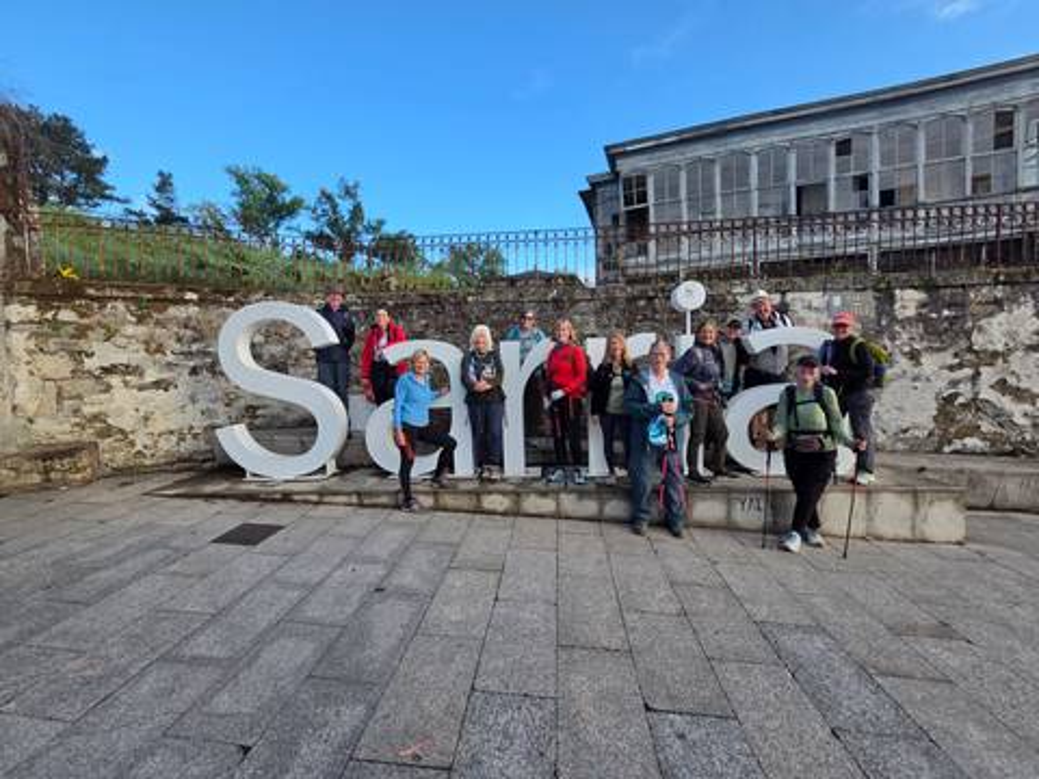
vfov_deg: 89.9
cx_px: 520
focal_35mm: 13
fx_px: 390
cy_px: 390
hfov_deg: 106.2
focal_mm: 2.2
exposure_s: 1/1044
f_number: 2.2
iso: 100
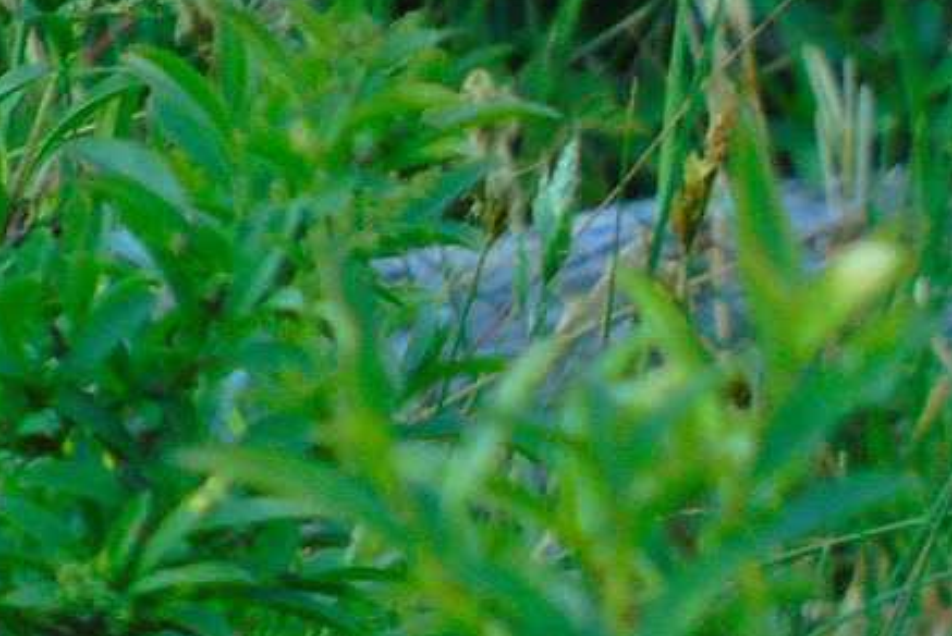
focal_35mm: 3801
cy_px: 599
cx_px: 1732
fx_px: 100578
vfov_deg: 0.4
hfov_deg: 0.5
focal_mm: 178
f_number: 6.2
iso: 250
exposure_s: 1/125
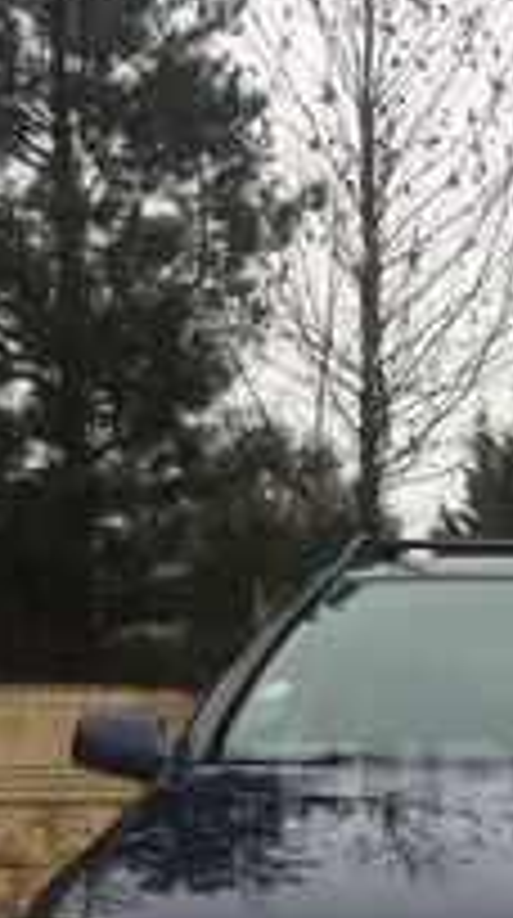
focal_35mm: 77
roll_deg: -0.1
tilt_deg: -0.6
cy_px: 792
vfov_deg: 26.8
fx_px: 1871
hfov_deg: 15.1
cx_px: 598
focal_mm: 4.15
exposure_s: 1/363
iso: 32
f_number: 2.2
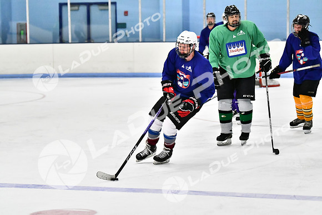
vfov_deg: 9.2
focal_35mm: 150
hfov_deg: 13.7
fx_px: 1342
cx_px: 161
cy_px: 108
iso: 8000
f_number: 2.8
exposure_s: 1/1600
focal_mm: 100
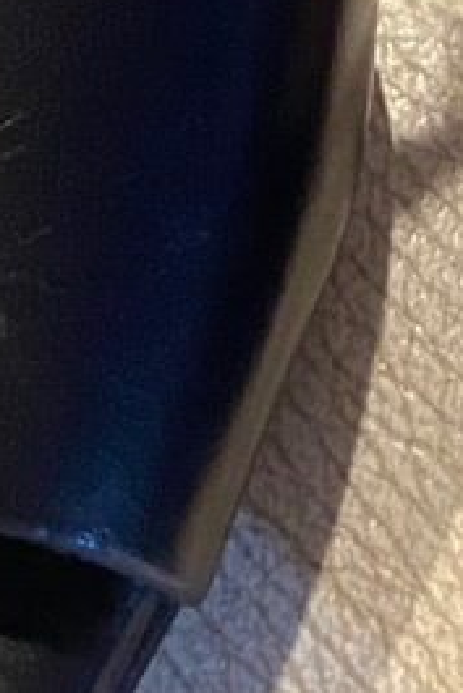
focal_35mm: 163
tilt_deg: -47.3
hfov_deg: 8.4
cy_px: -539
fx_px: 3140
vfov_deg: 11.7
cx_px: 458
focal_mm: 4.25
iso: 500
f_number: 1.8
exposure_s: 1/50
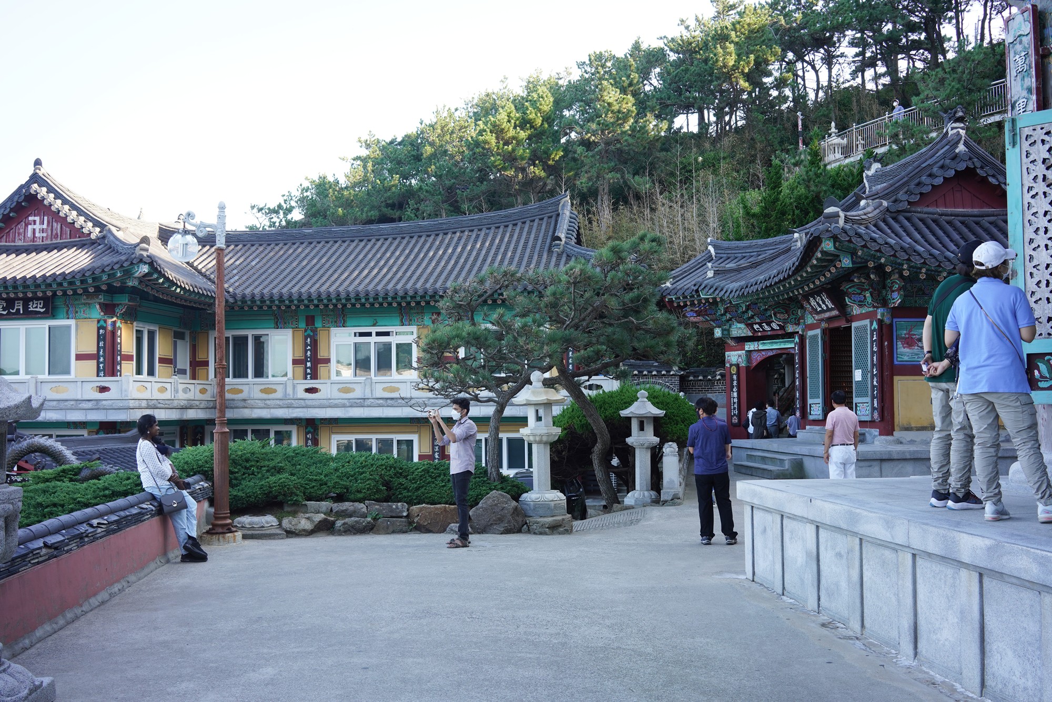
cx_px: 526
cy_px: 351
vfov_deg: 37.9
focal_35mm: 35
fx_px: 1023
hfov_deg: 54.4
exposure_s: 1/100
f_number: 8
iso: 400
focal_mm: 35
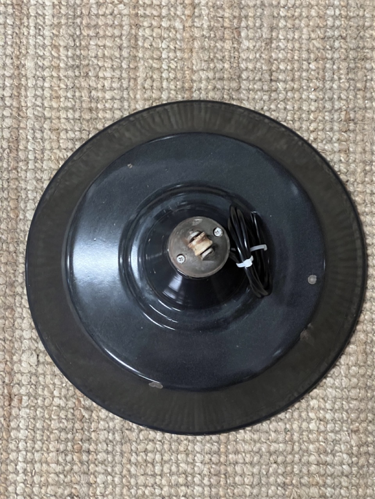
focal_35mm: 77
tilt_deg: -84.5
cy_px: 250
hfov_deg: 19.1
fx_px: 1112
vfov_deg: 25.3
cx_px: 188
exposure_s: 1/34
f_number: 2.8
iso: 1000
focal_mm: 9
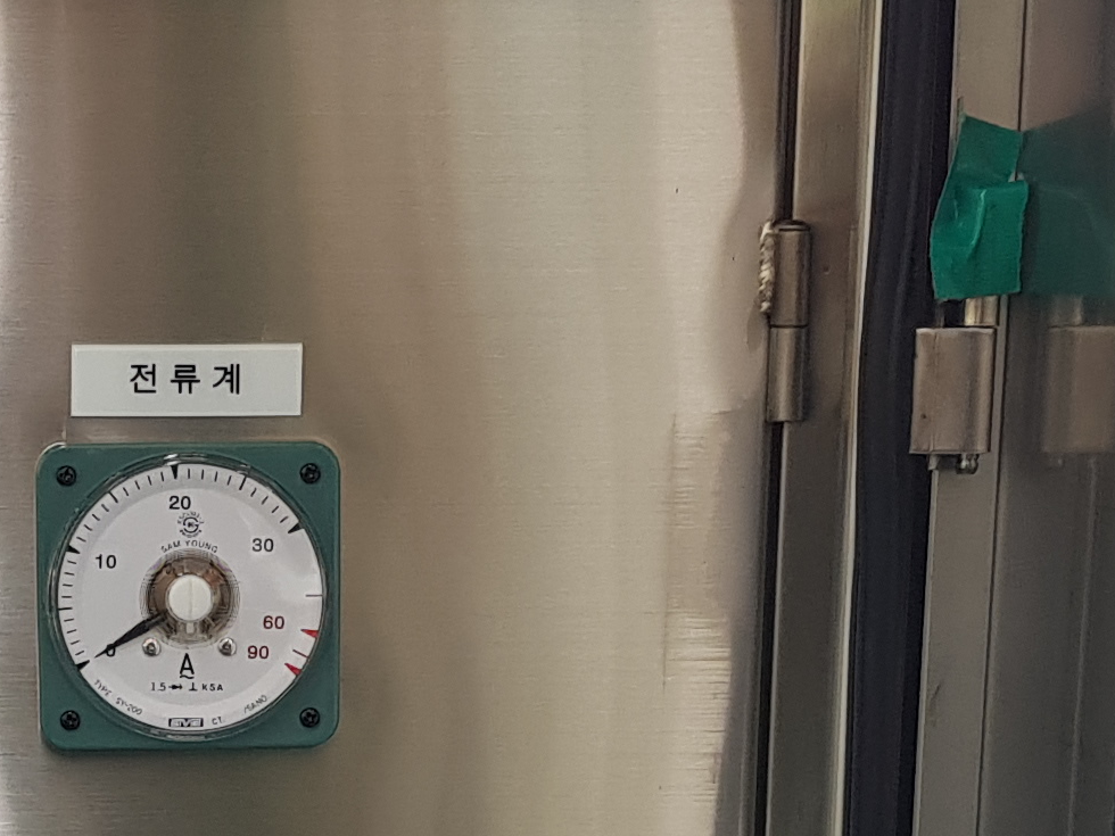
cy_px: 1109
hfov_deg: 18.3
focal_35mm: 107
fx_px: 3447
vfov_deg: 13.3
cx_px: 275
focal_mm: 4.2
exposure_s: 1/50
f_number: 1.7
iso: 64
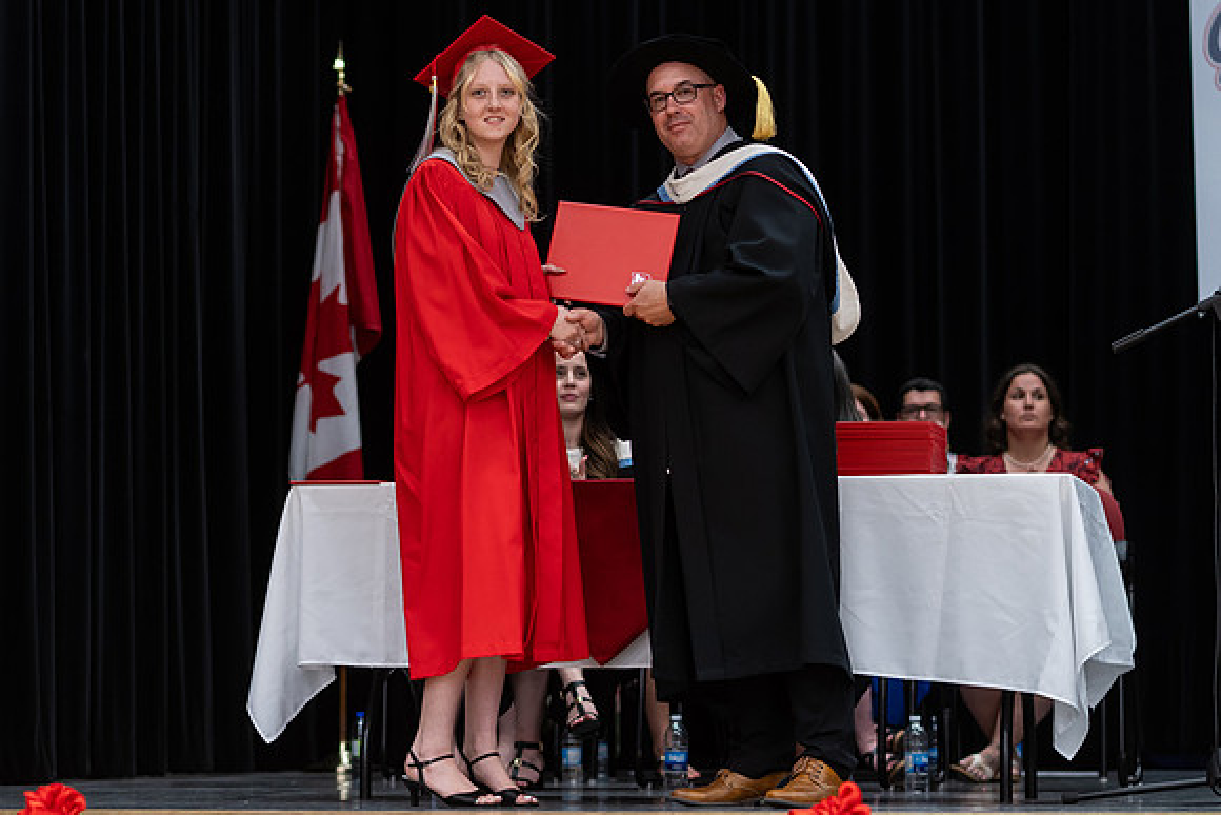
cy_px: 368
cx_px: 470
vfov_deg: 11.8
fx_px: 3934
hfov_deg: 17.6
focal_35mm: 116
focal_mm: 85
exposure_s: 1/200
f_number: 2.8
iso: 1000
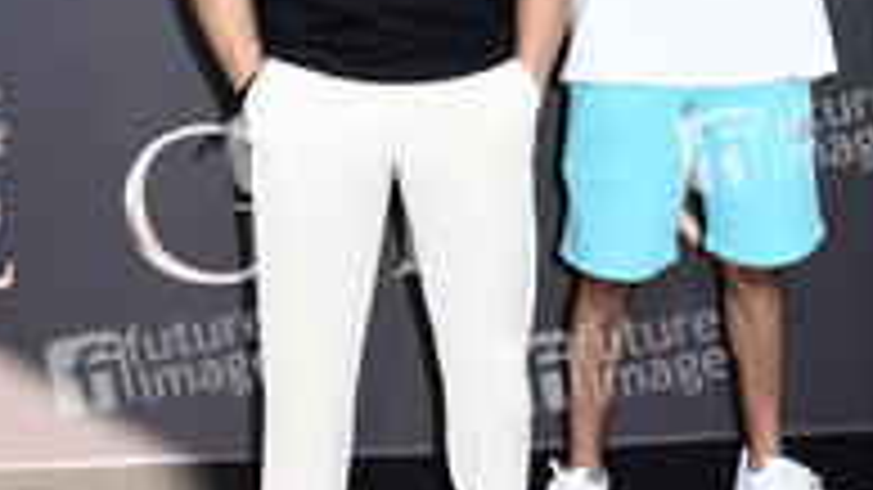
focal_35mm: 78
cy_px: 27
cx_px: 673
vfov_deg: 15.3
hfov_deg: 26.8
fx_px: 1805
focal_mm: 32
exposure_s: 1/250
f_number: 5.6
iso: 400
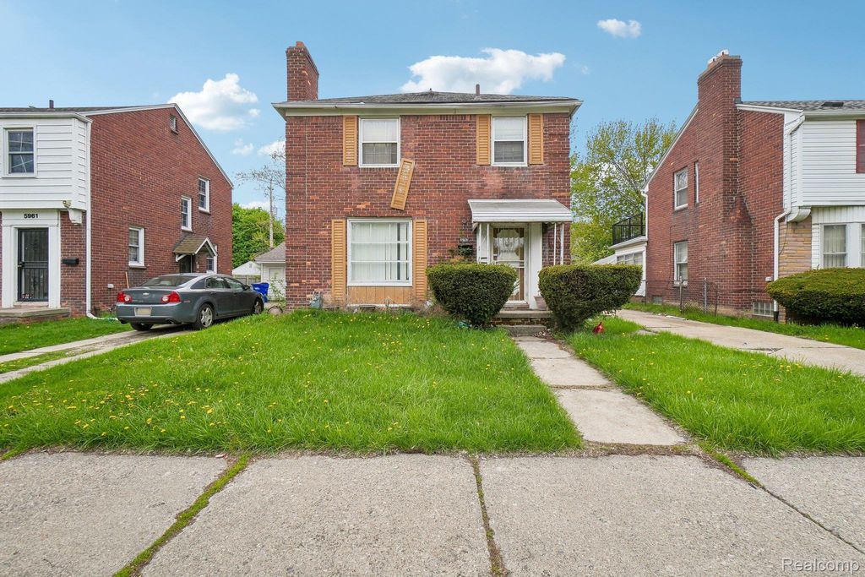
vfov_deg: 72.1
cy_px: 288
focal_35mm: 16
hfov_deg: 95.0
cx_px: 432
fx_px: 396
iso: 100
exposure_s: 1/125
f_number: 8
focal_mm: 11
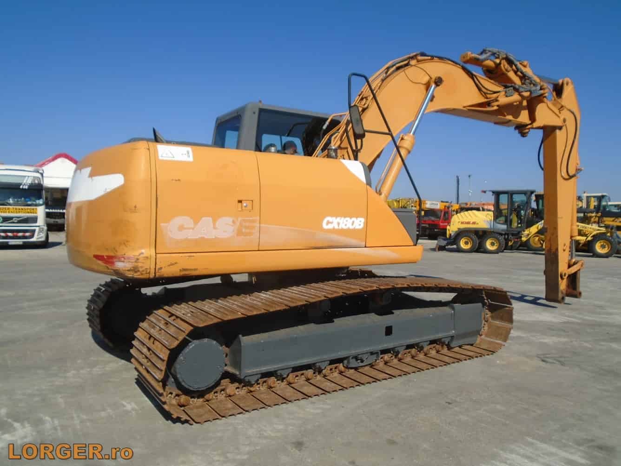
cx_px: 310
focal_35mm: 26
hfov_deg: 67.3
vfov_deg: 53.1
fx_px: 466
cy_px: 233
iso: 100
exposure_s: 1/320
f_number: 8
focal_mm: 4.6
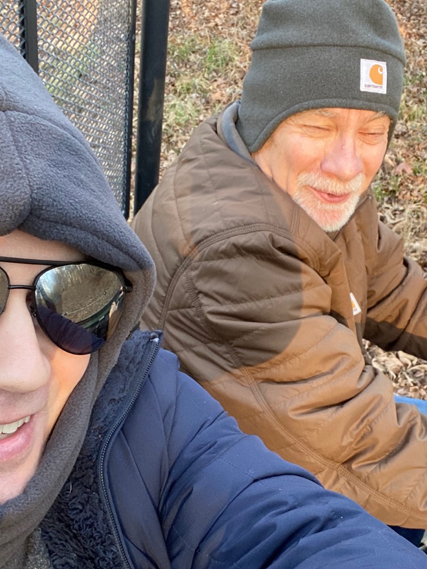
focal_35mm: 42
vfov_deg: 44.7
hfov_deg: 34.3
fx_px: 691
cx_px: 253
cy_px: 317
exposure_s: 1/60
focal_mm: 2.71
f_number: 2.2
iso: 100
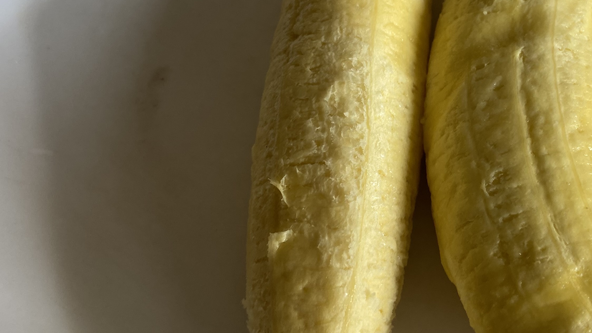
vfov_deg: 24.4
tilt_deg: -59.1
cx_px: 431
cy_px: 133
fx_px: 769
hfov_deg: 41.1
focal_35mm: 49
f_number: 1.8
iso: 100
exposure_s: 1/121
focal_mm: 4.25
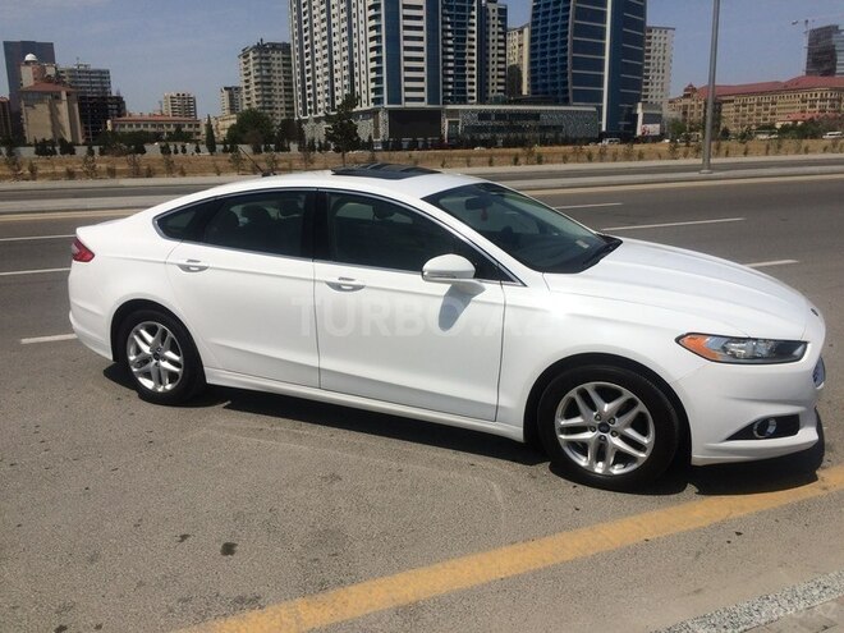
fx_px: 707
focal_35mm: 29
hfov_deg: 61.7
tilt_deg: -12.4
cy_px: 316
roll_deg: +2.2
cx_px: 422
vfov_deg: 48.2
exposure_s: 1/6849
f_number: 2.2
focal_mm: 4.15
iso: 32
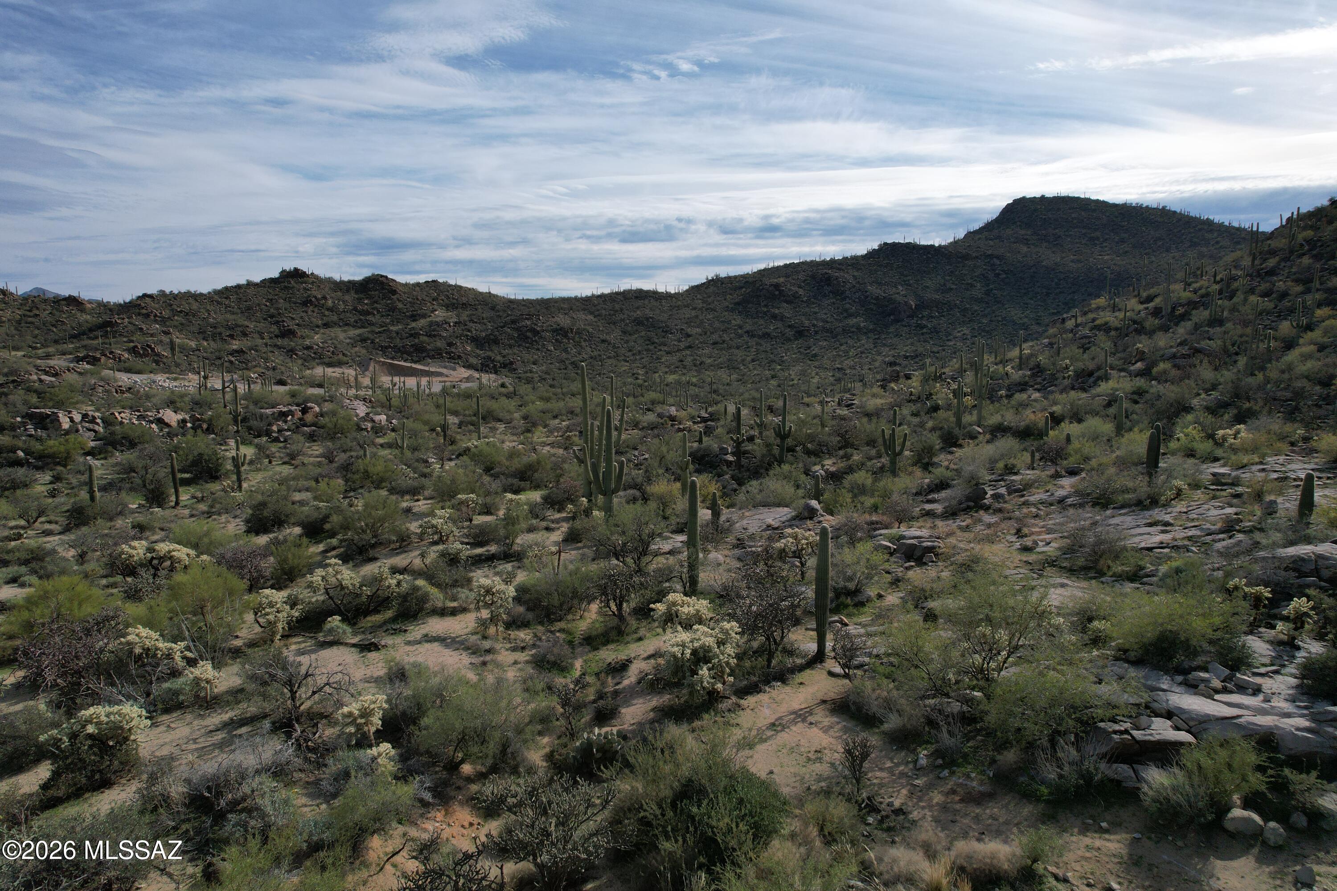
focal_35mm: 22
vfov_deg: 57.2
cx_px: 668
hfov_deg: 78.6
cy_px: 446
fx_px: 817
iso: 100
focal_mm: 8.38
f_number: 2.8
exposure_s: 1/4000
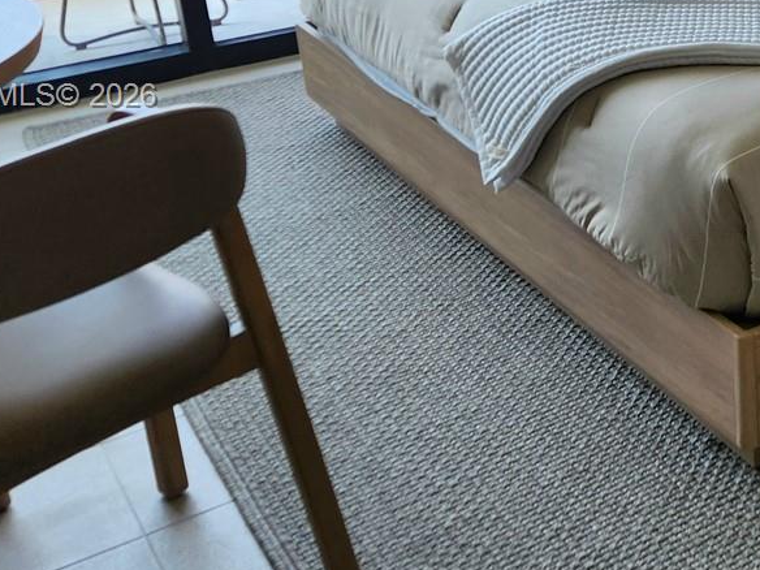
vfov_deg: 22.9
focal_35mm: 63
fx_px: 1383
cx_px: 793
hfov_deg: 28.5
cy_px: 98
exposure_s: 1/182
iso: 64
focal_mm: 5.4
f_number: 1.8
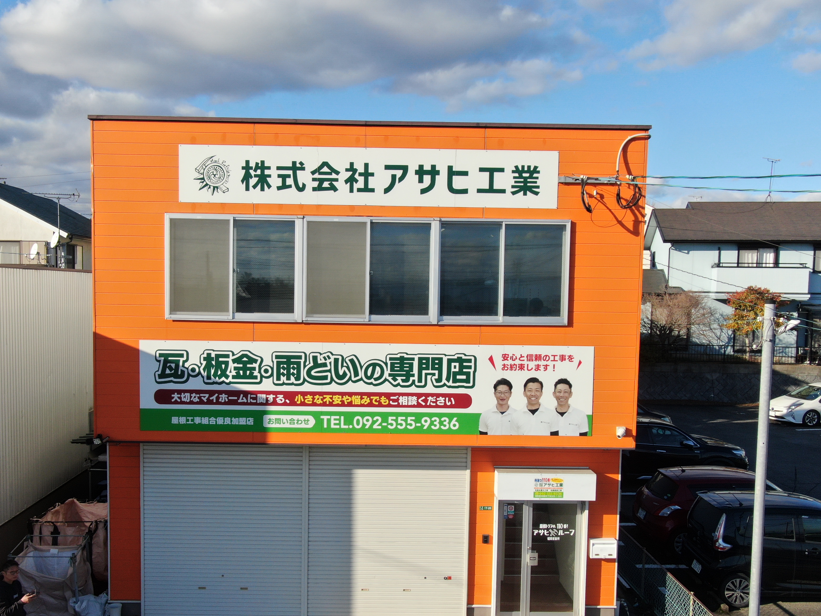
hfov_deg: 51.3
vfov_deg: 39.6
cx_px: 369
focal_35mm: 36
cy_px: 351
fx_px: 854
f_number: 3.1
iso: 100
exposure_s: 1/1000
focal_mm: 5.33
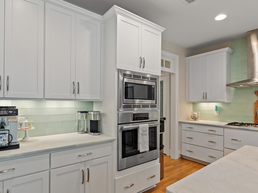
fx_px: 149
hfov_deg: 81.7
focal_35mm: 20
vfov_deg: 65.9
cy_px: 103
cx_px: 128
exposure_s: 1/3
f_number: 4.8
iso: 100
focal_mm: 11
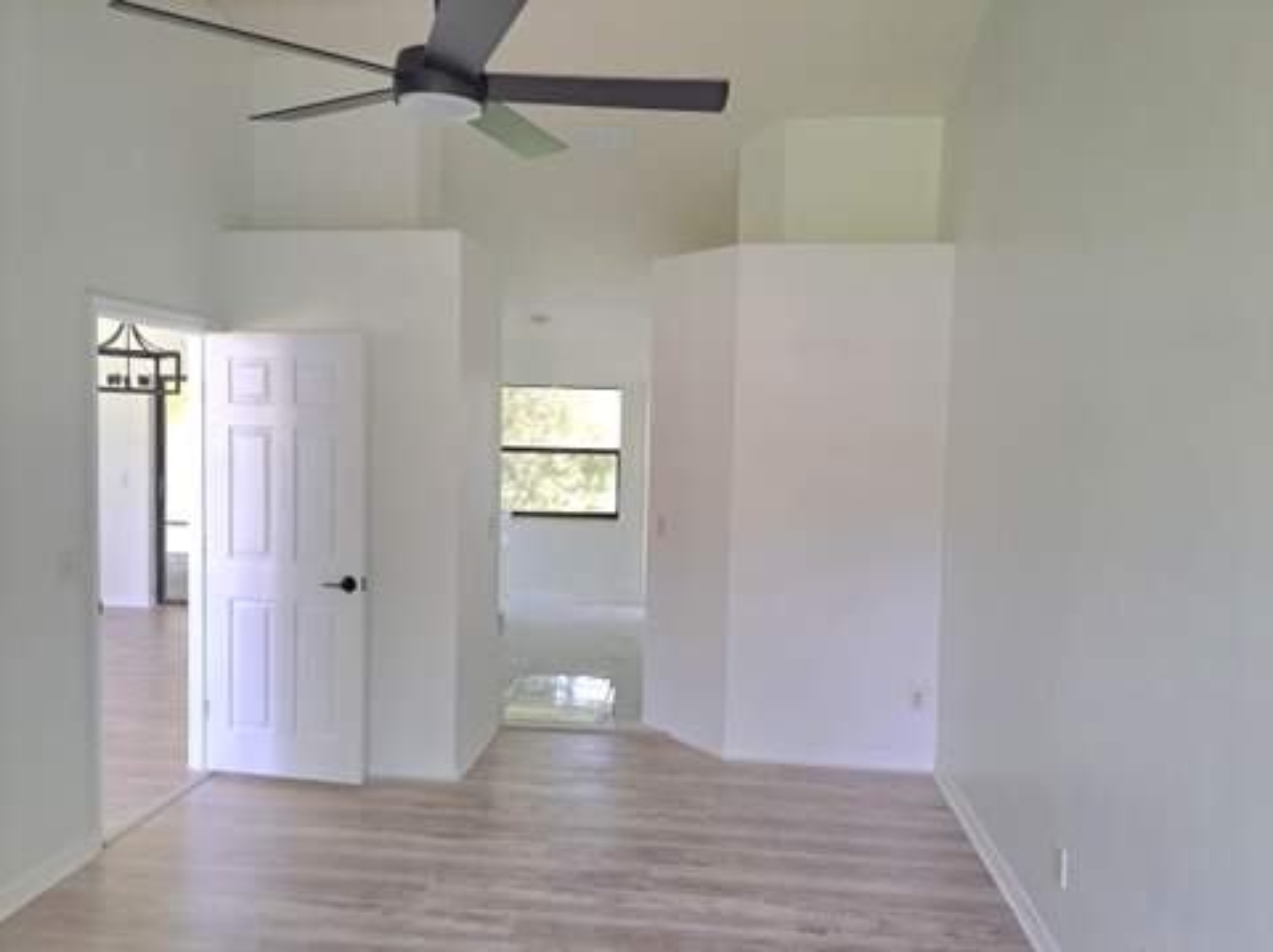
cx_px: 636
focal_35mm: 24
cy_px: 476
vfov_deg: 56.7
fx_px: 882
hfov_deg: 71.7
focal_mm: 5.23
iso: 100
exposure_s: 1/60.2
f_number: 1.8
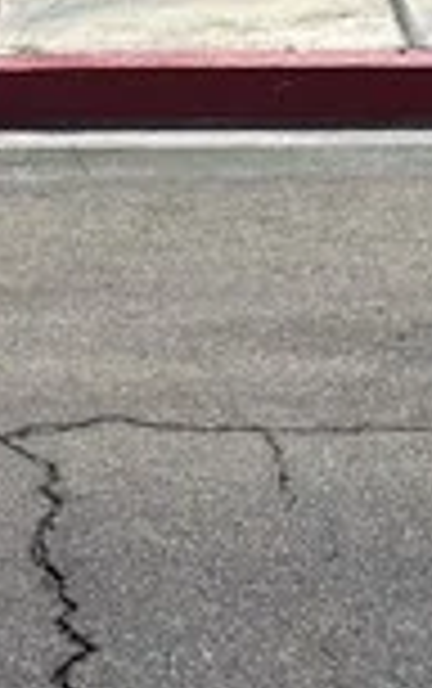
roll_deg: -0.8
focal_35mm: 184
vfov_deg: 10.9
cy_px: -382
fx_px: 3456
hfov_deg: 7.1
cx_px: 122
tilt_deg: -3.6
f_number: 1.6
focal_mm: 5.96
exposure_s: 1/5618
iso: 50
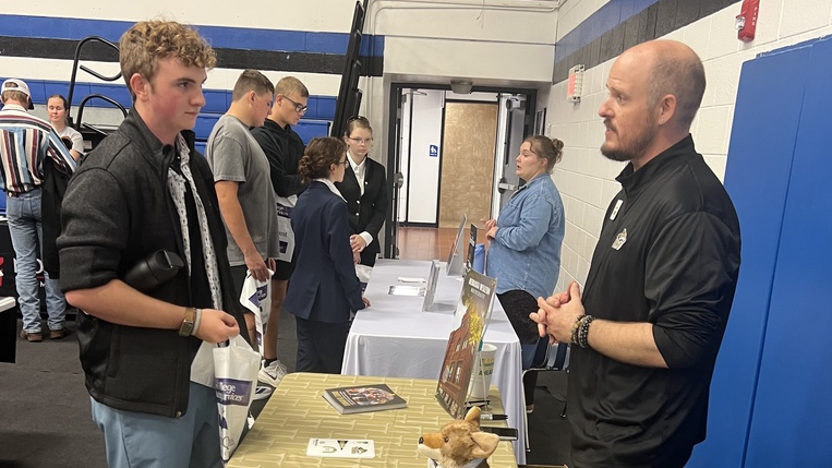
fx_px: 838
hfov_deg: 52.8
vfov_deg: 30.6
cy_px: 355
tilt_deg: -12.5
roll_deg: -2.8
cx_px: 418
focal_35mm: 38
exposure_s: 1/60
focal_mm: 5.7
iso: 160
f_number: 1.5
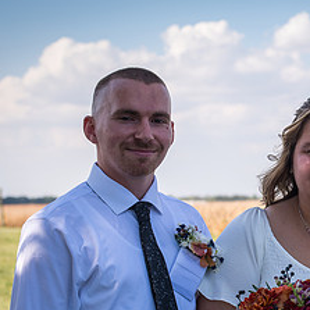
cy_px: 247
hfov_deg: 13.5
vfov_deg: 13.6
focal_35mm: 128
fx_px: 1297
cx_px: 292
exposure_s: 1/400
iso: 100
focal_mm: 58
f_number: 5
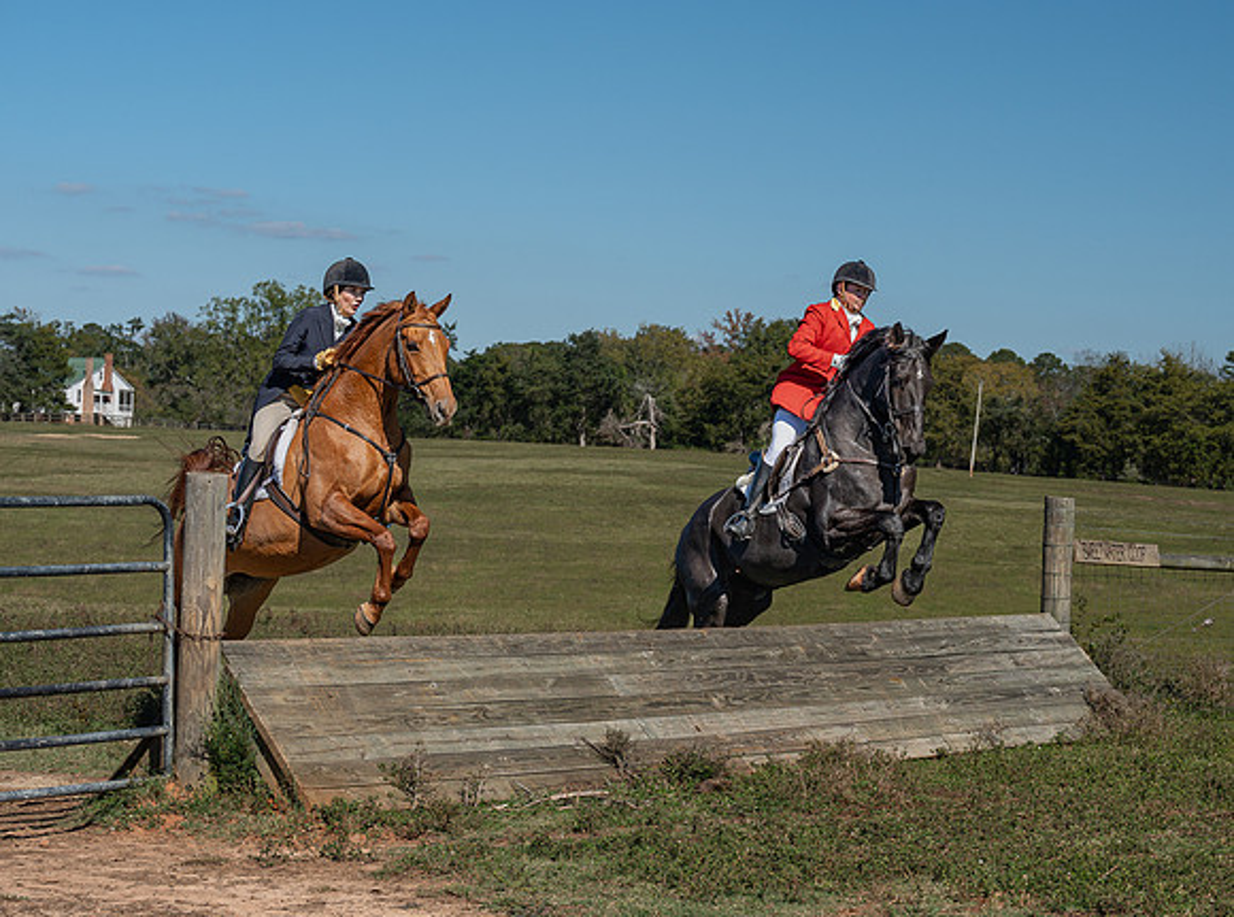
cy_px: 504
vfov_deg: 17.4
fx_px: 2988
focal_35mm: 84
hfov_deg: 23.3
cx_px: 768
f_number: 6.3
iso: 200
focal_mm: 70
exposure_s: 1/500
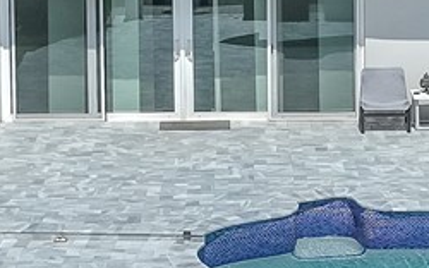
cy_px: 294
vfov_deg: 8.0
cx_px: 214
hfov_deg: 12.8
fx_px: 1905
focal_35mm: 163
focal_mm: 12.29
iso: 160
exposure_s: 1/4000
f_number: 2.8
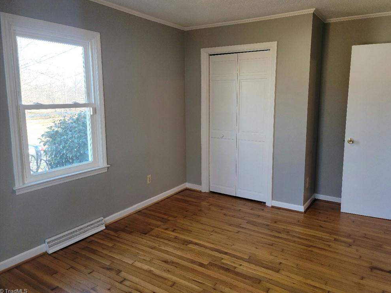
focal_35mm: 26
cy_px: 143
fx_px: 294
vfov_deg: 53.0
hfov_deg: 67.3
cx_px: 202
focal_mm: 7
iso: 160
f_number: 1.8
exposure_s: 1/59.2
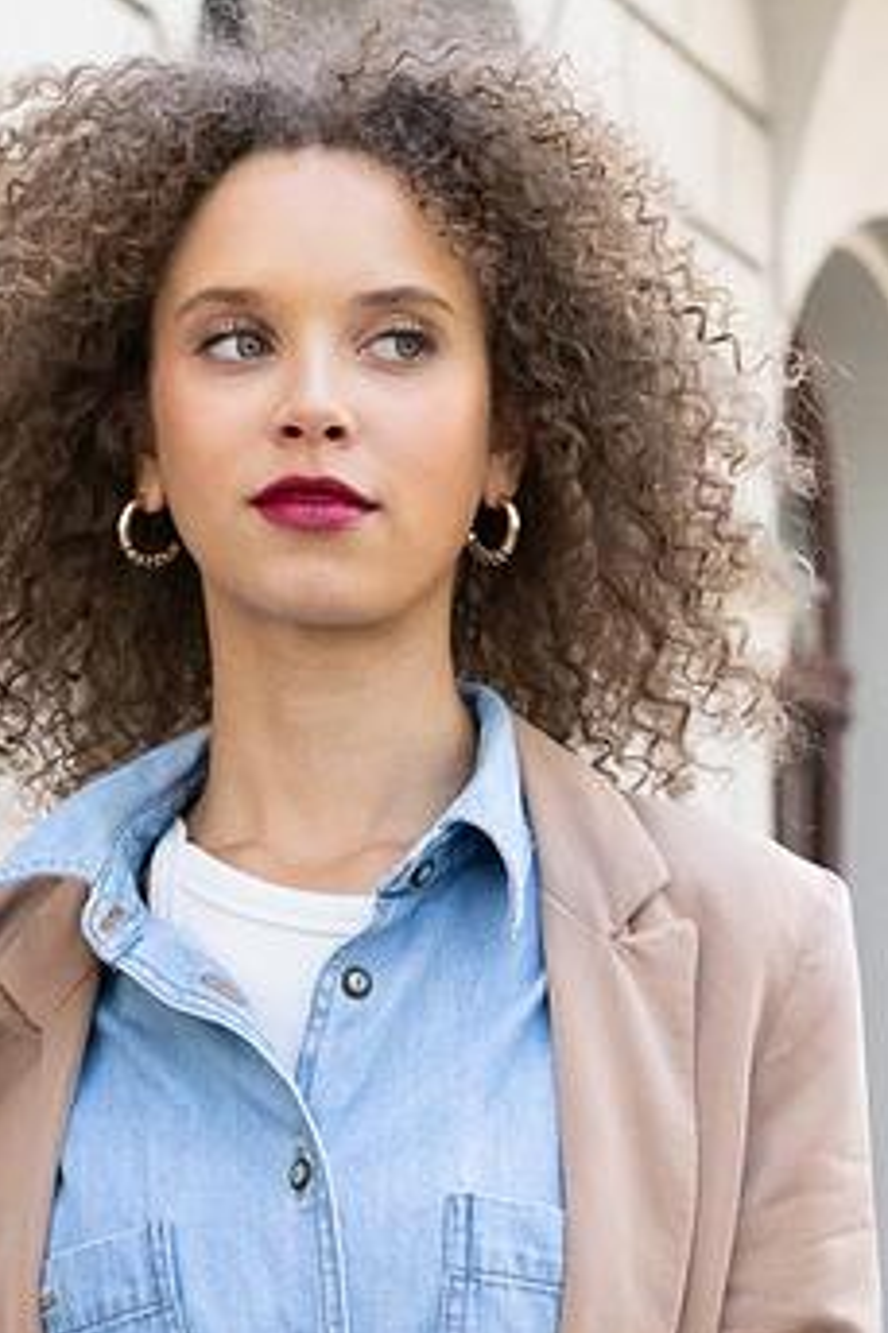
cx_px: 178
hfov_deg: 10.8
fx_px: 4666
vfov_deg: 15.8
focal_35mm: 126
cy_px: 1482
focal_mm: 50
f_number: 5.6
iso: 4000
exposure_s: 1/1000
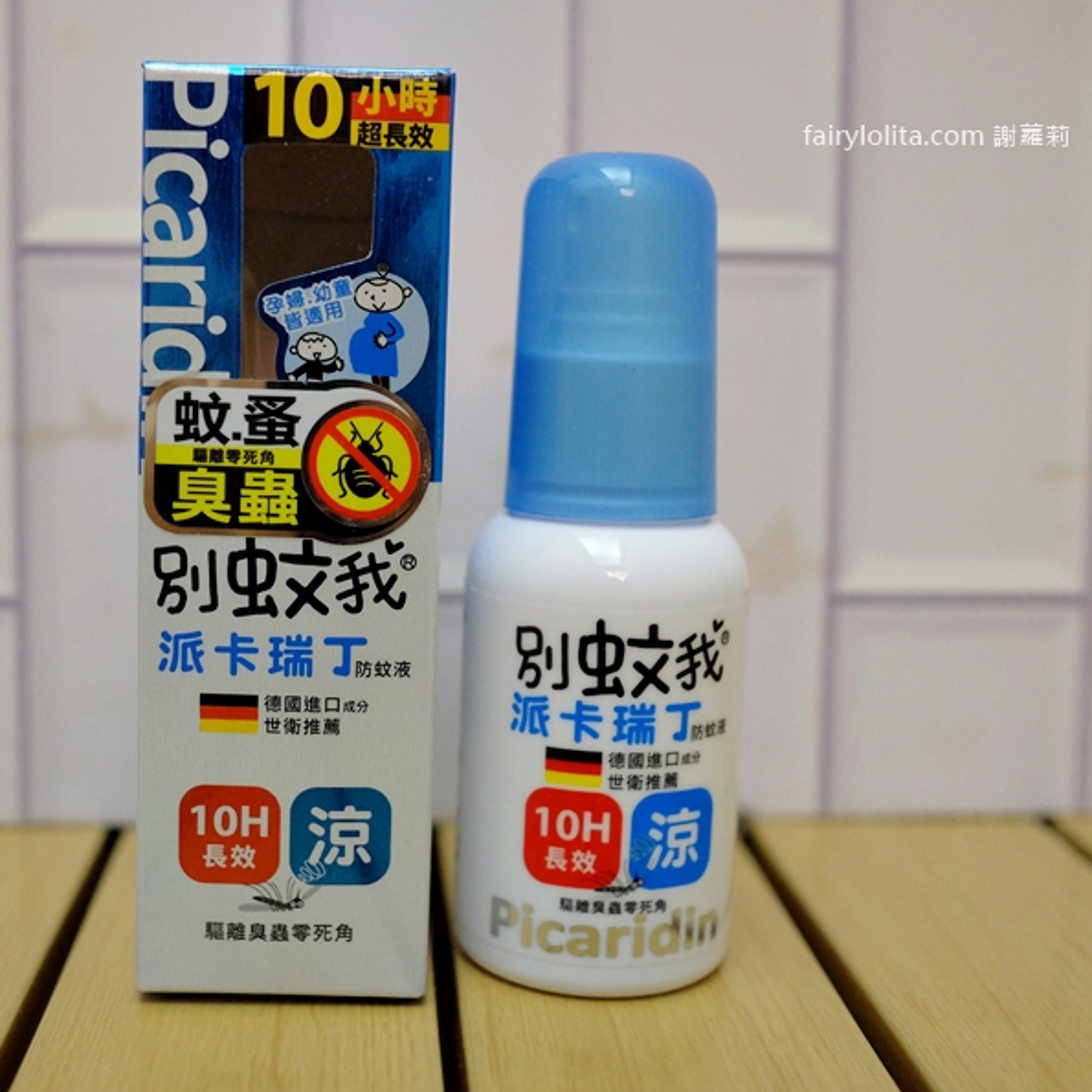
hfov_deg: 37.3
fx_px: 1606
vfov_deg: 37.6
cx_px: 402
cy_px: 549
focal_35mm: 45
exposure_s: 1/58
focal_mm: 23
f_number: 2.8
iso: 2000
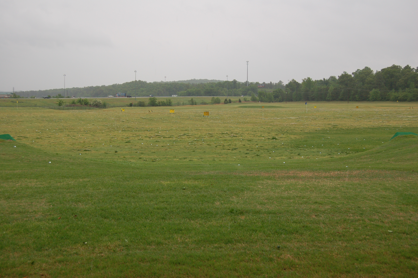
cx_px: 209
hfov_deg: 41.1
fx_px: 557
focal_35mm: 48
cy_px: 139
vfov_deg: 28.0
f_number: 6.3
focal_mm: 32
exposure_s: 1/160
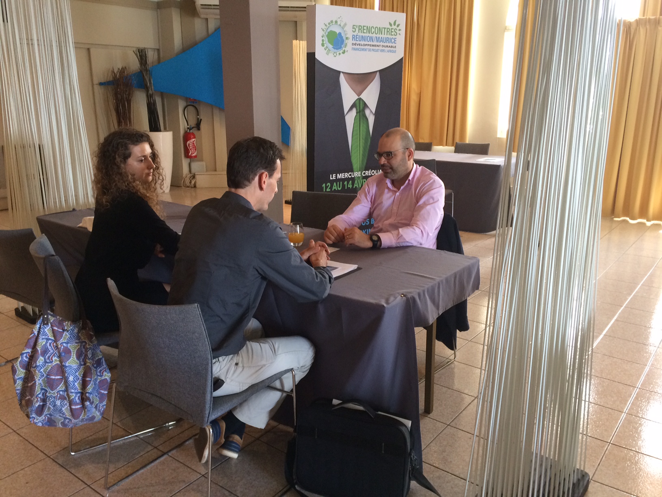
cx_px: 331
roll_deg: -0.4
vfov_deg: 48.2
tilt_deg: -14.9
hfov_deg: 61.7
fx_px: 555
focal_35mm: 29
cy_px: 248
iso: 160
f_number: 2.2
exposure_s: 1/33
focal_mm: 4.15
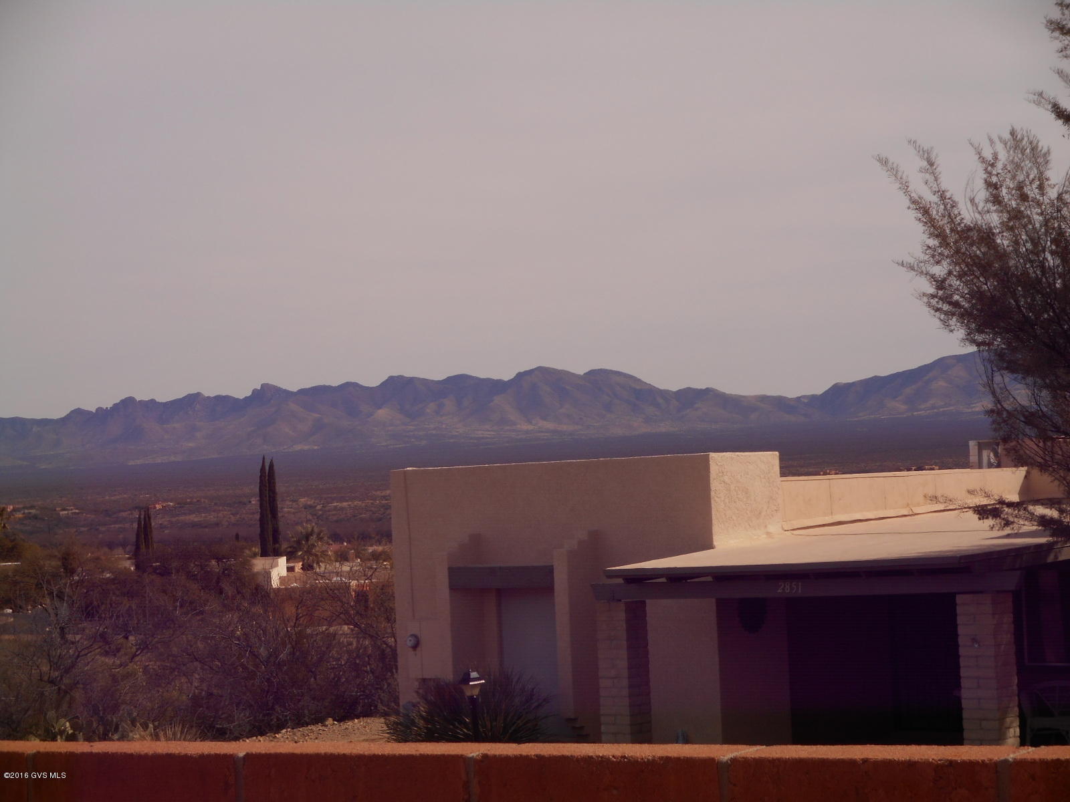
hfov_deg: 22.0
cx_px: 535
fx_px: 2751
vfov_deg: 16.6
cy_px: 401
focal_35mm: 89
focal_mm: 15.9
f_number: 5.6
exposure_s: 1/800
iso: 80
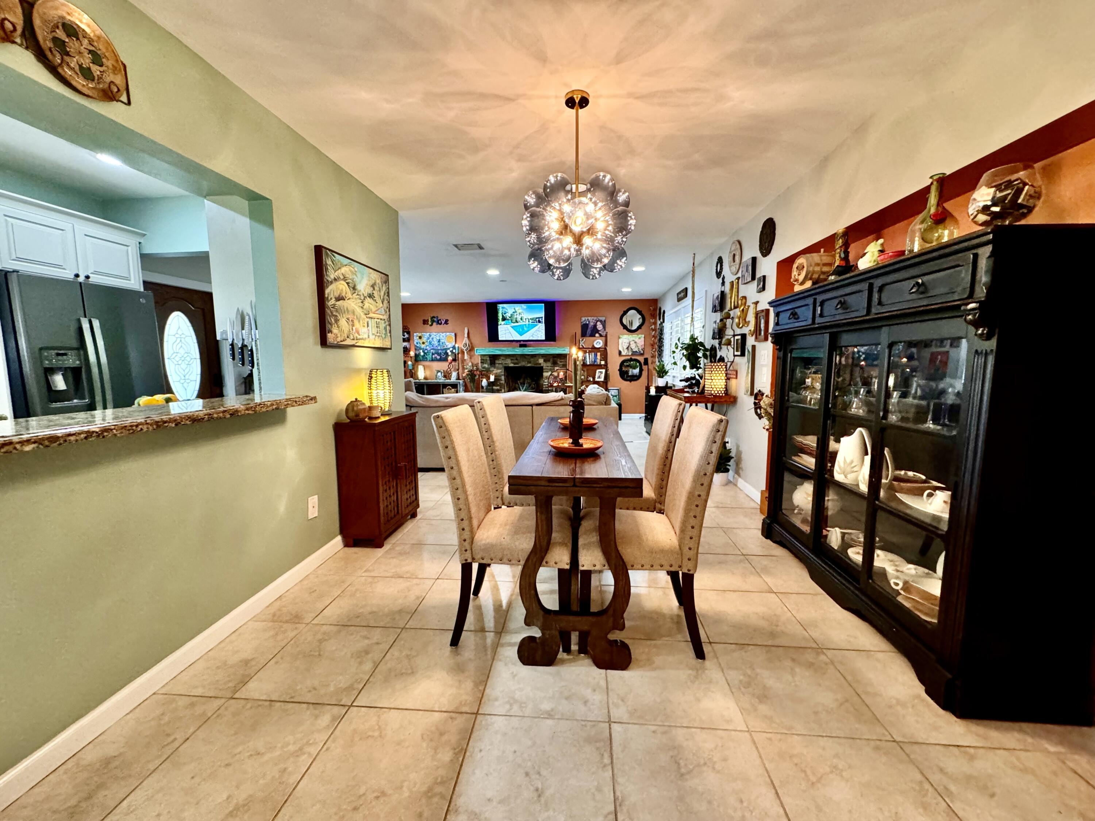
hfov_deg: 102.1
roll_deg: +0.2
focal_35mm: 14
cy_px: 410
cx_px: 548
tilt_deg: -6.8
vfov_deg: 85.7
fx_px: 443
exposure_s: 1/60
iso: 500
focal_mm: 2.22
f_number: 2.2
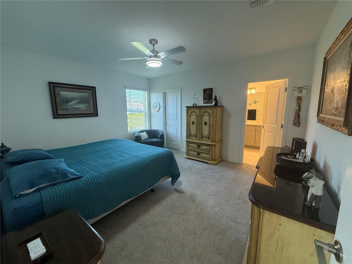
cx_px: 176
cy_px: 132
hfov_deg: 102.1
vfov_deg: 85.7
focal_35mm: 14
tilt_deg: -8.6
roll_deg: -0.2
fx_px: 142
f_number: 2.2
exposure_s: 1/120
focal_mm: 2.22
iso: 320
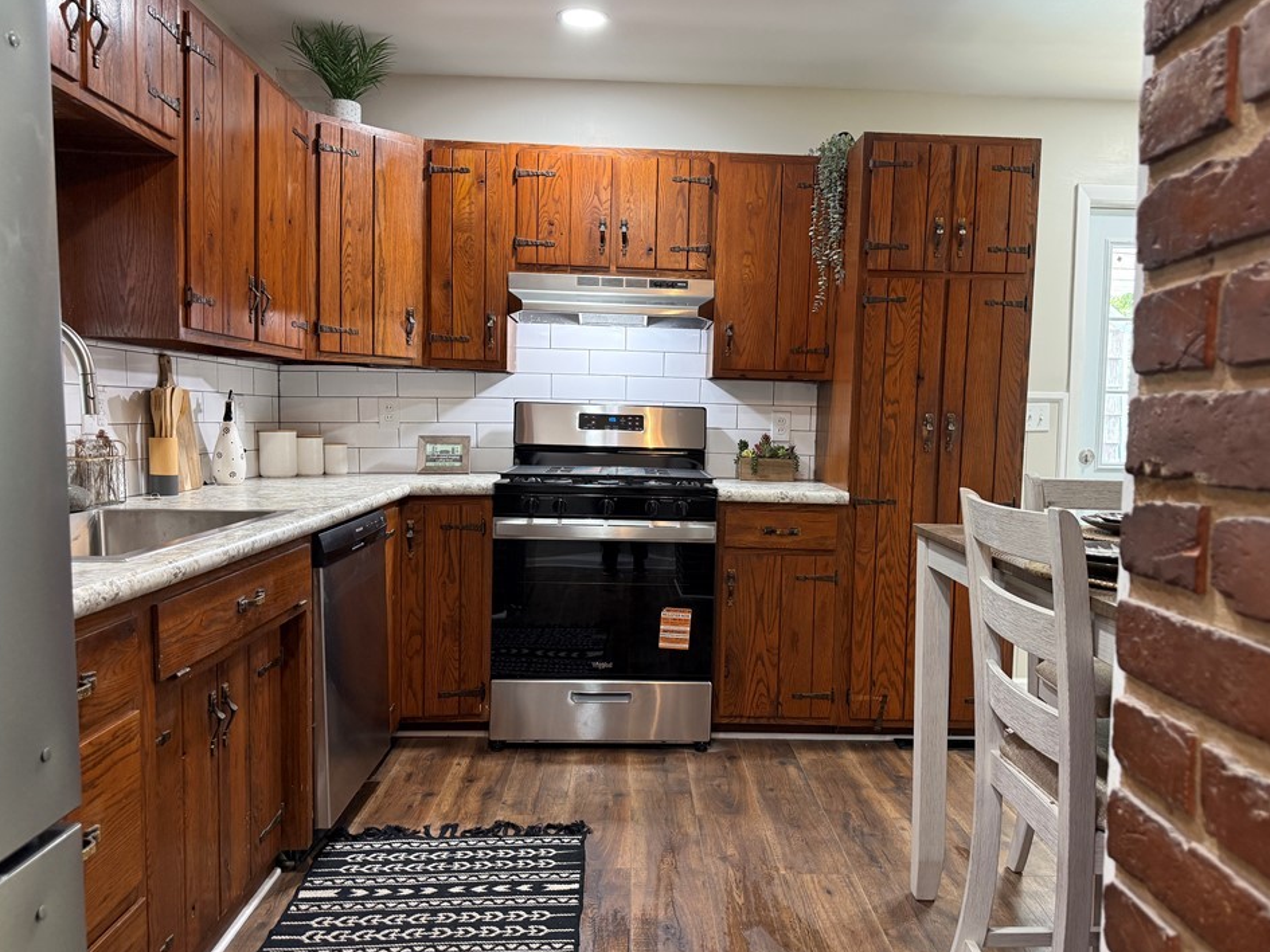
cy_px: 486
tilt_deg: -4.3
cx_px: 679
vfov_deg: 53.1
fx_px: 954
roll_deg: -1.4
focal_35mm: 26
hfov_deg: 67.2
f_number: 1.78
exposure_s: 1/60
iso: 250
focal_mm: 6.76
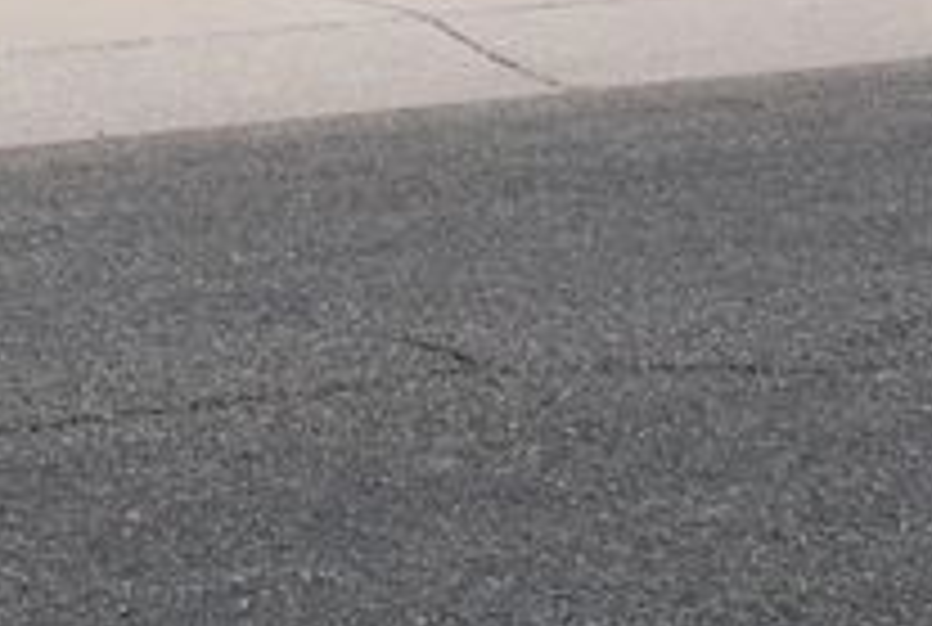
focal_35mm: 178
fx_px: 4618
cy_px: -547
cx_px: -257
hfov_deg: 11.3
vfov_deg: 7.5
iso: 100
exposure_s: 1/250
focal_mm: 24
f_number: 8
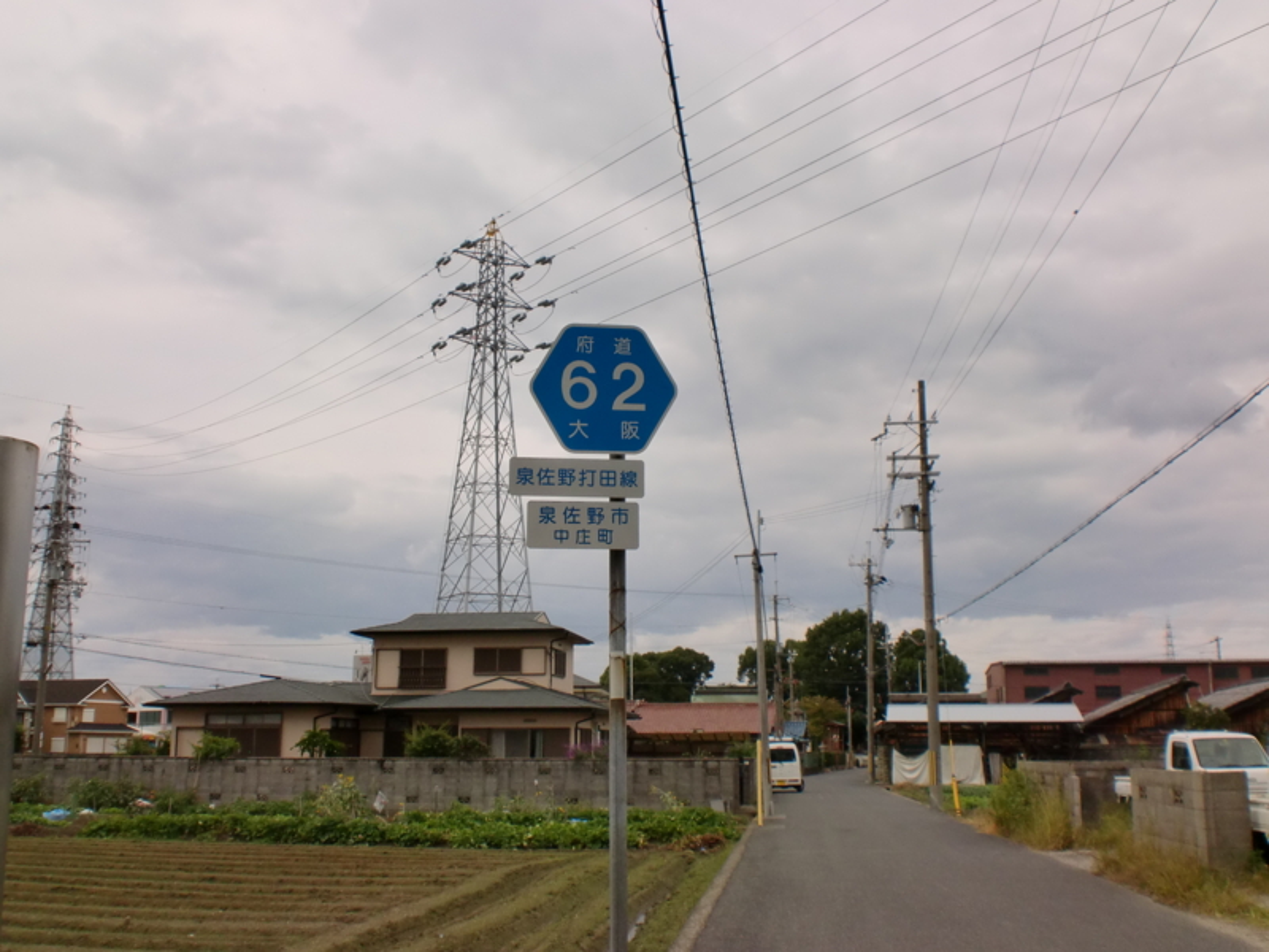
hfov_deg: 52.6
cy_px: 476
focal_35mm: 35
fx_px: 1283
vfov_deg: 40.7
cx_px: 634
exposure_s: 1/800
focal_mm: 6.3
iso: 64
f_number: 5.6
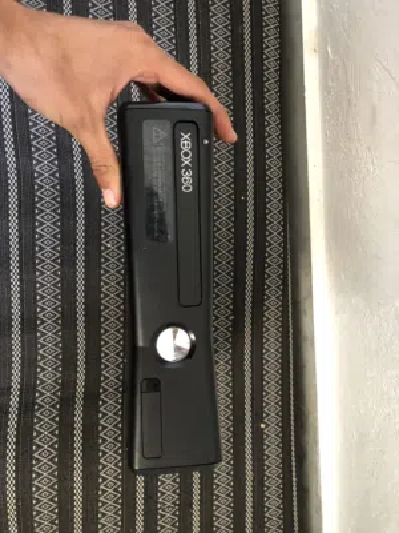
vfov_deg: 63.4
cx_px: 200
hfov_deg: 49.7
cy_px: 266
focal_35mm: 28
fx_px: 430
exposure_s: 1/15
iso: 100
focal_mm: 4
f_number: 1.8
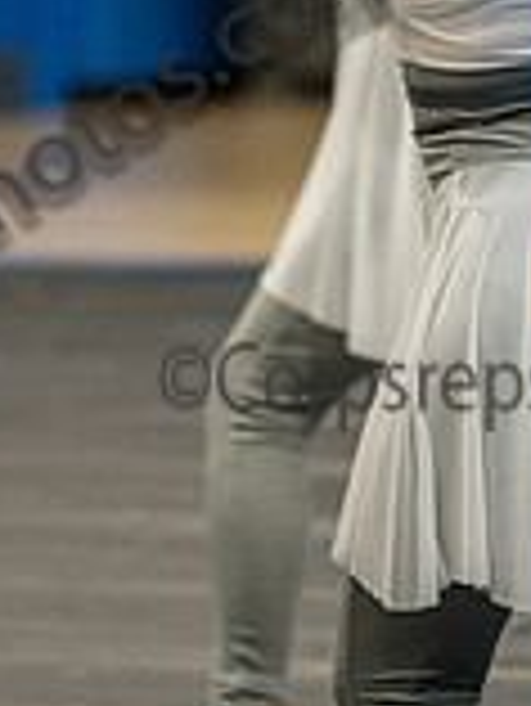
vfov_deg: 3.6
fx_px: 11234
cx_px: 400
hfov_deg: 2.7
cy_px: -31
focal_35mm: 550
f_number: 4
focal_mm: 200
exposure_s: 1/500
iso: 5000
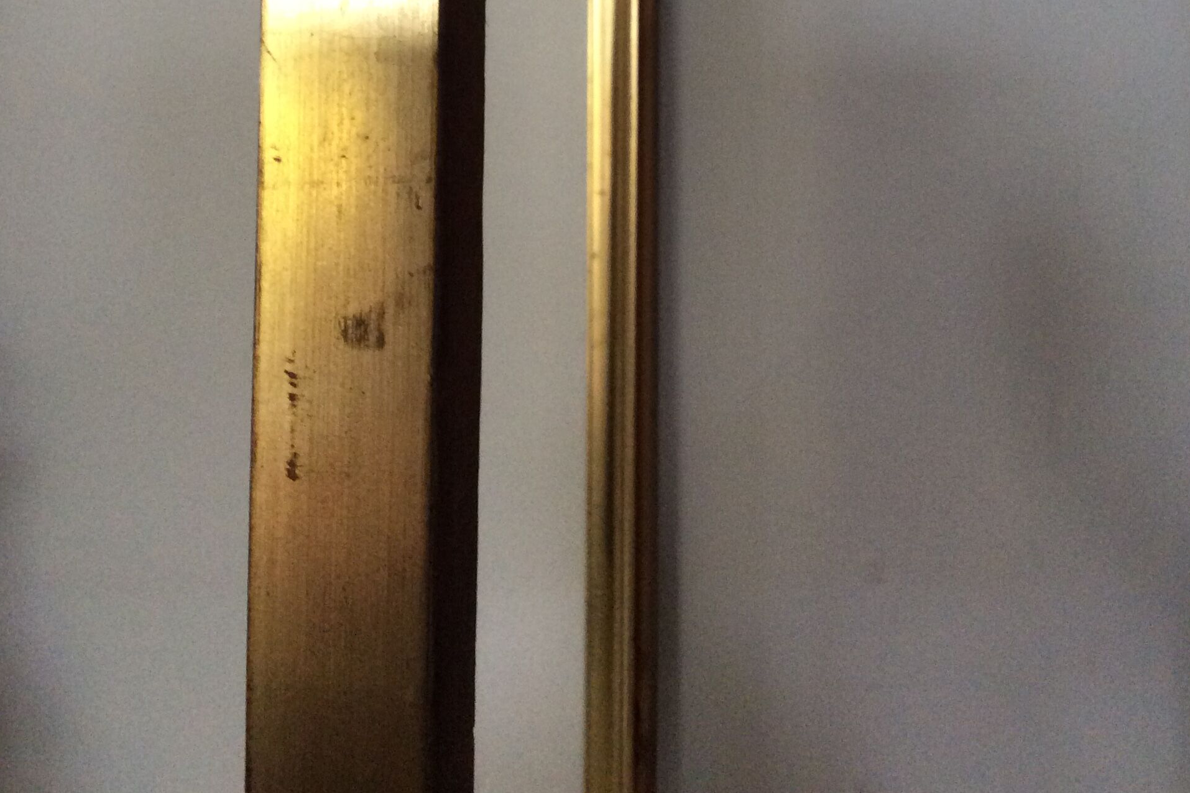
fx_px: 1487
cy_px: -1
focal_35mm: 45
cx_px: 596
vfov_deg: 28.1
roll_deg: -0.6
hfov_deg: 43.6
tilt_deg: +0.0
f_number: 2.4
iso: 200
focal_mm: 3.3
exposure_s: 1/25
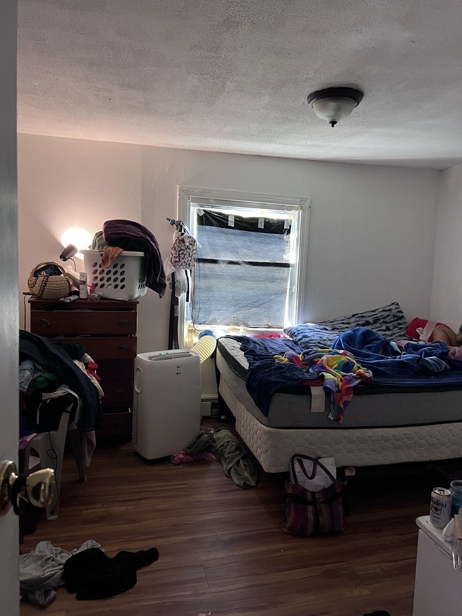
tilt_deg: -4.3
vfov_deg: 67.3
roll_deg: -0.9
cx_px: 231
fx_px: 463
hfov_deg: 53.1
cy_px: 308
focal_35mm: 26
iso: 500
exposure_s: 1/52
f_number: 1.5
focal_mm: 5.7
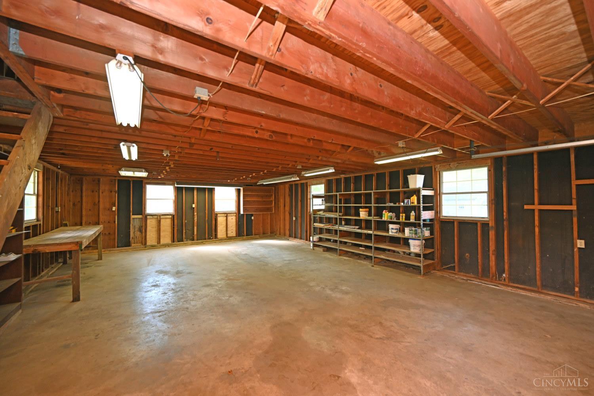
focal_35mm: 14
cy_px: 198
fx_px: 231
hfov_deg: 104.3
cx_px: 297
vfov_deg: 81.2
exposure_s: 1/60
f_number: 4
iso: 720
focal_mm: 14
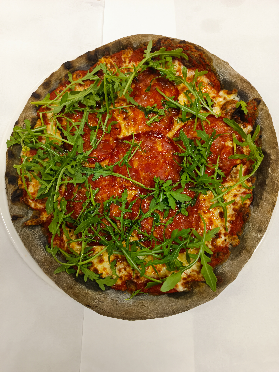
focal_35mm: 24
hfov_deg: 56.8
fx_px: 258
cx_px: 140
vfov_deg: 71.6
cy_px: 186
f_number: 1.7
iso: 169
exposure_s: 1/50
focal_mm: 5.31
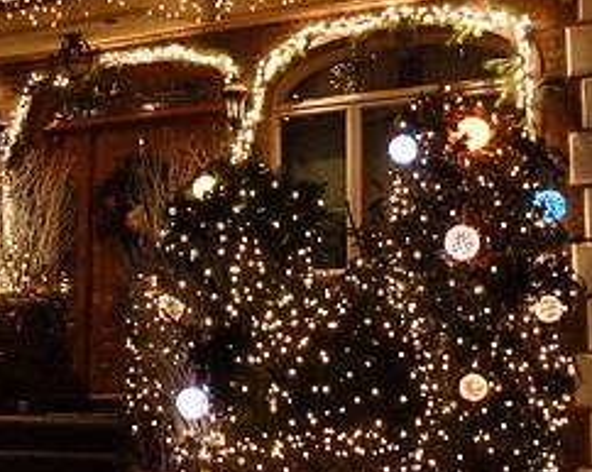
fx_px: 1435
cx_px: 39
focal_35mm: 82
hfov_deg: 22.6
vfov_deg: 18.7
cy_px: 231
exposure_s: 1/15
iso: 800
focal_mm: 5.7
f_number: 3.5
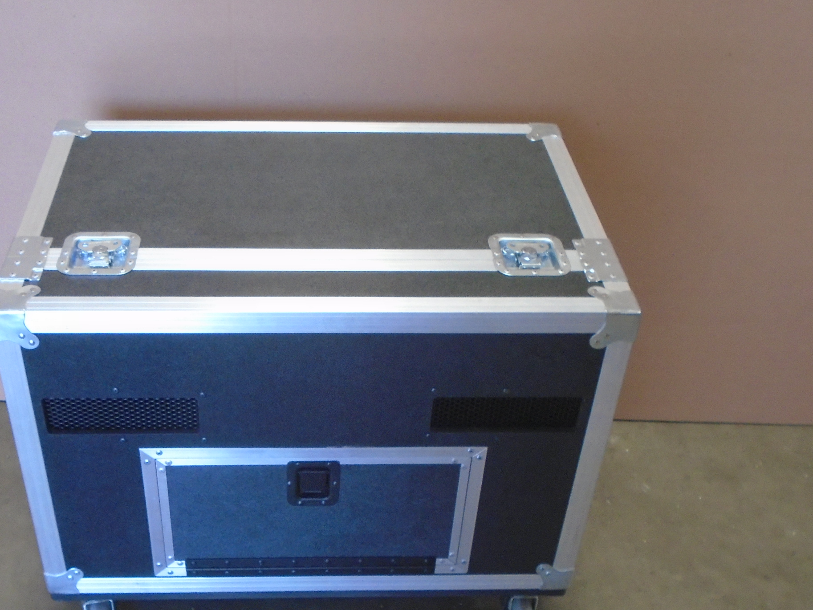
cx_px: 331
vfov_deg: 32.7
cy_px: 384
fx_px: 1034
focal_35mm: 44
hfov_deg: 42.8
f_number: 3.5
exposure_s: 1/30
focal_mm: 5.5
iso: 200
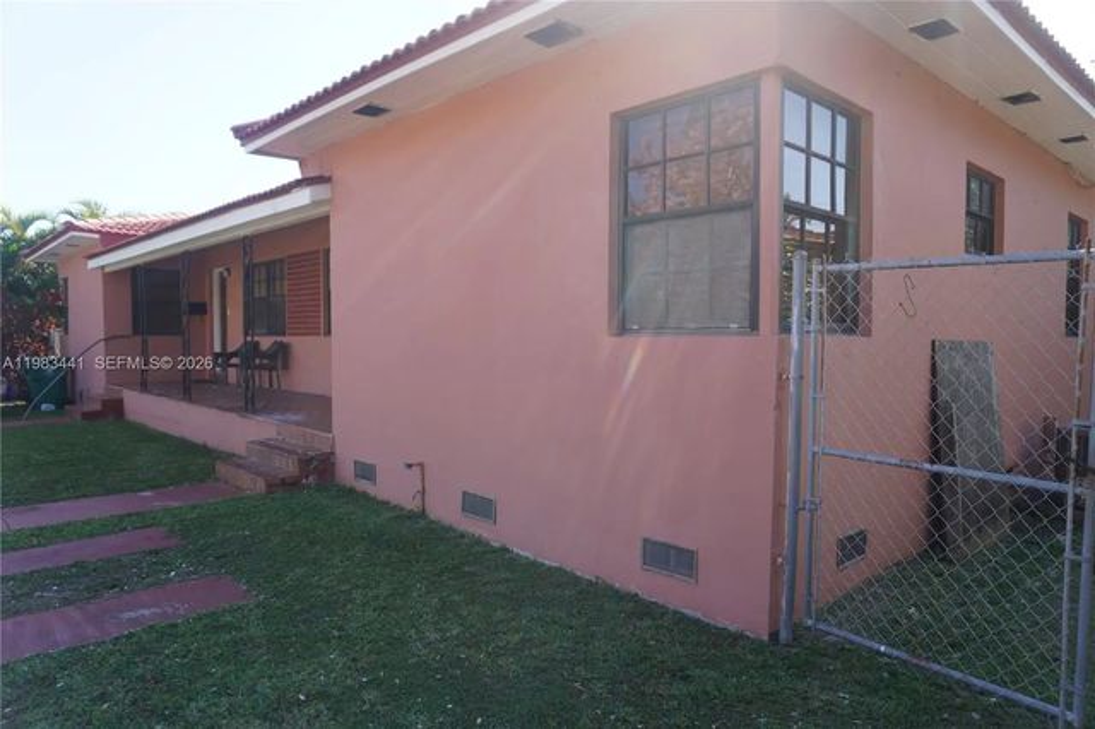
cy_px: 364
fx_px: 730
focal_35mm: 24
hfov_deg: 73.8
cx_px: 548
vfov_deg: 53.1
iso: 100
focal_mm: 16
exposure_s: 1/200
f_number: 4.5
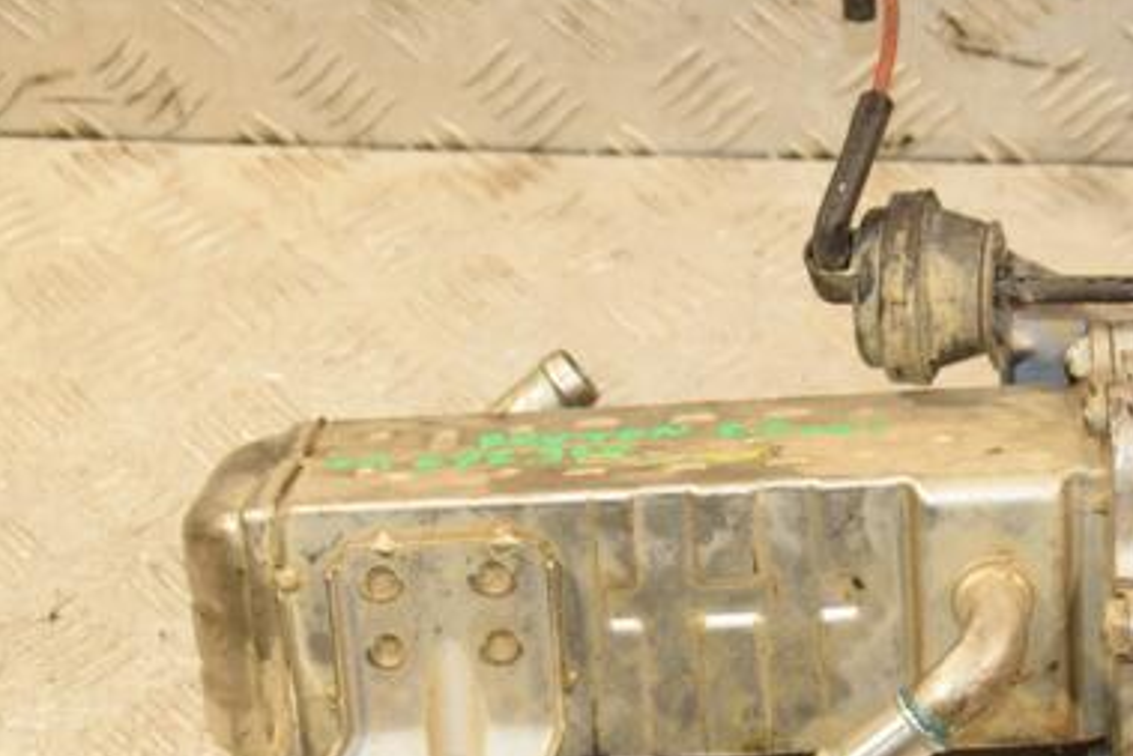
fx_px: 2991
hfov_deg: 21.4
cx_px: 741
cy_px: 565
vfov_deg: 14.4
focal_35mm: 95
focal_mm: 40
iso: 800
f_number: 5.6
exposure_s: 1/200
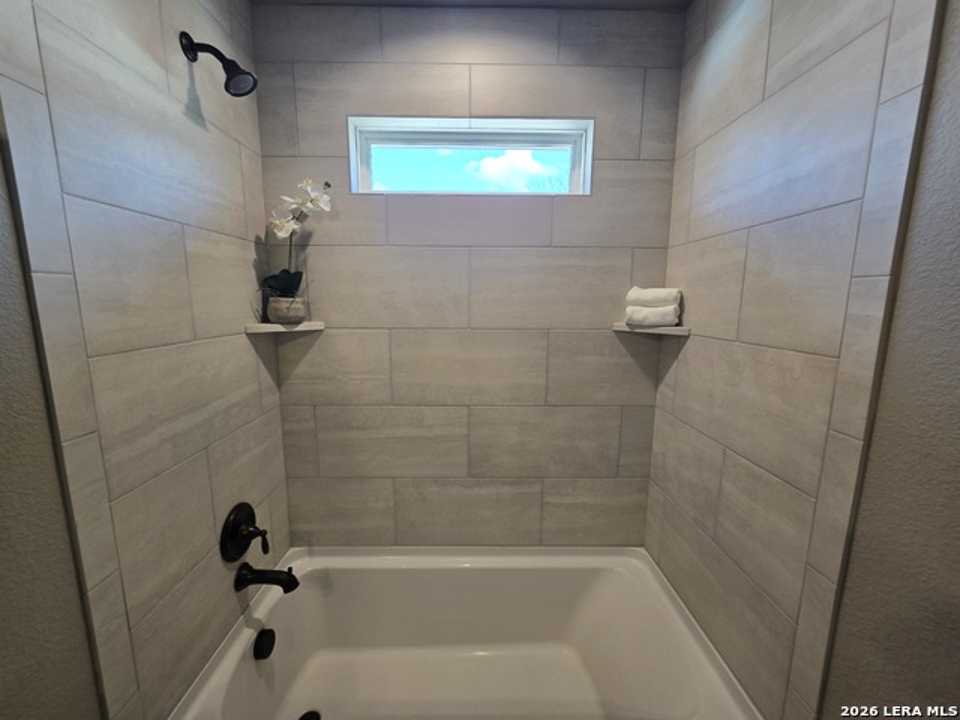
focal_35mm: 13
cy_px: 360
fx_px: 361
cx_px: 480
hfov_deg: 106.2
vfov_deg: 89.9
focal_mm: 2.2
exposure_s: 1/60
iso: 50
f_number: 2.2
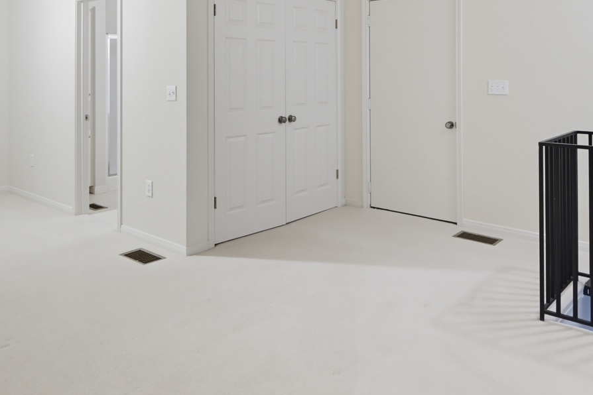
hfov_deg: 63.7
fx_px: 478
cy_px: 109
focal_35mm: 29
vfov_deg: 43.8
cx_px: 303
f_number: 7.1
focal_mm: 11
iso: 500
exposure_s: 1/6
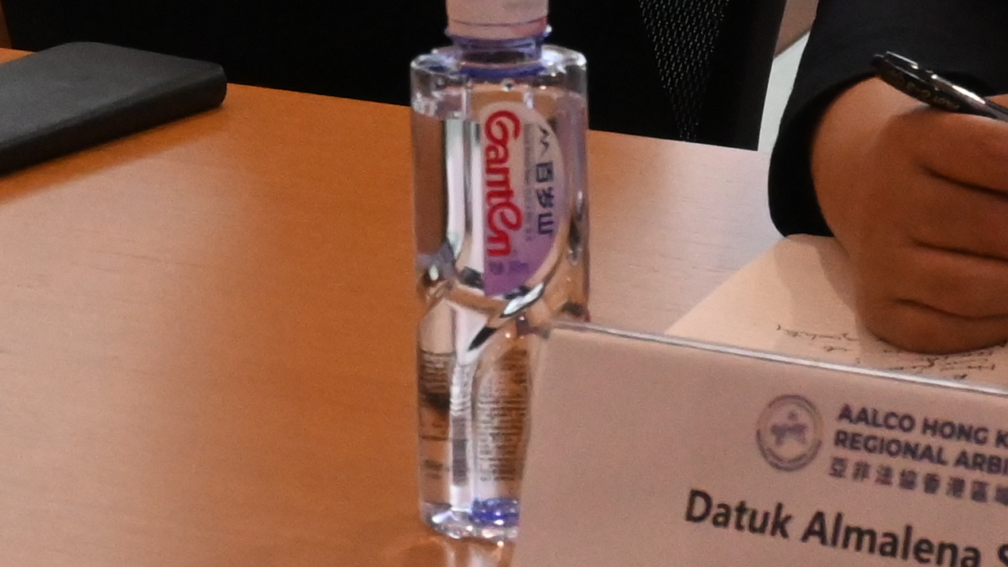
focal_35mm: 276
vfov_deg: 4.3
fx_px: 7376
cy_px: -654
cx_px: 124
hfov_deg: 7.8
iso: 2800
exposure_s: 1/250
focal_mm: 40
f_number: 7.1
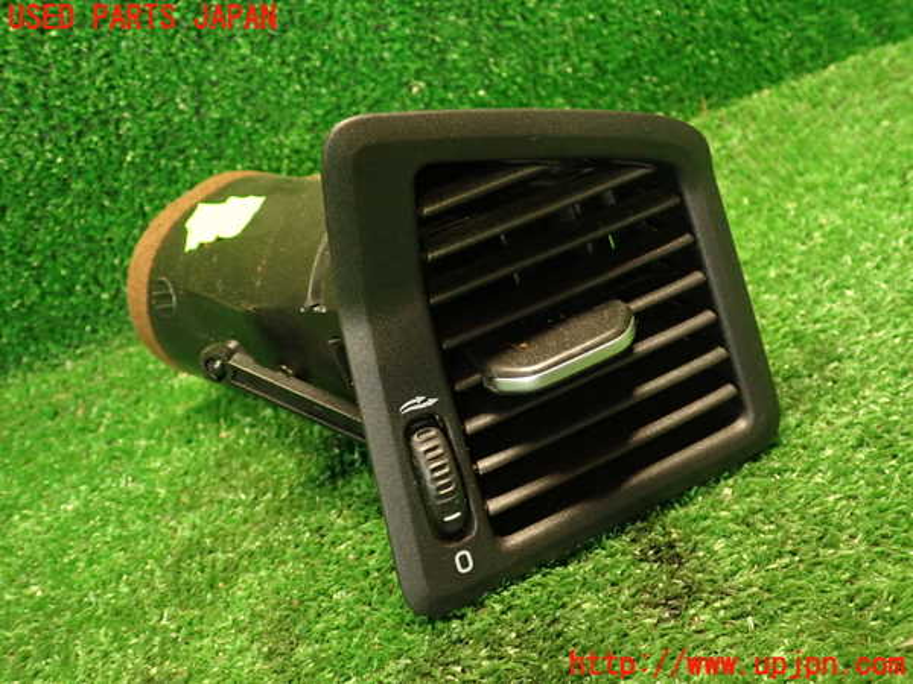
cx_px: 456
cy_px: 342
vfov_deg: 44.2
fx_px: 844
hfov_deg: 56.8
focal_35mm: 32
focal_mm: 5.79
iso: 800
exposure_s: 1/30
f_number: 2.4
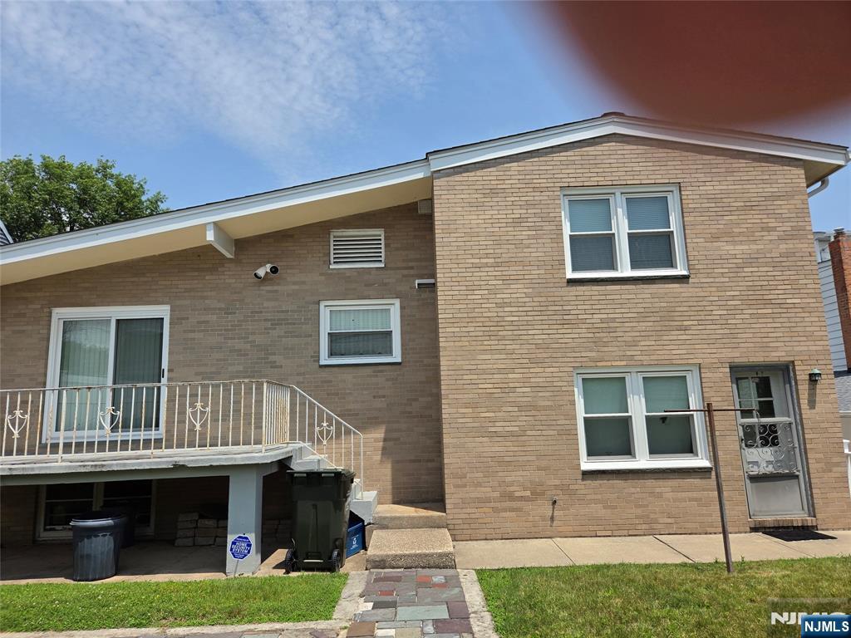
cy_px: 319
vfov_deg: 58.9
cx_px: 426
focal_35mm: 23
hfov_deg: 73.9
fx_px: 565
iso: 80
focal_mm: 5.4
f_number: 1.8
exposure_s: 1/4770
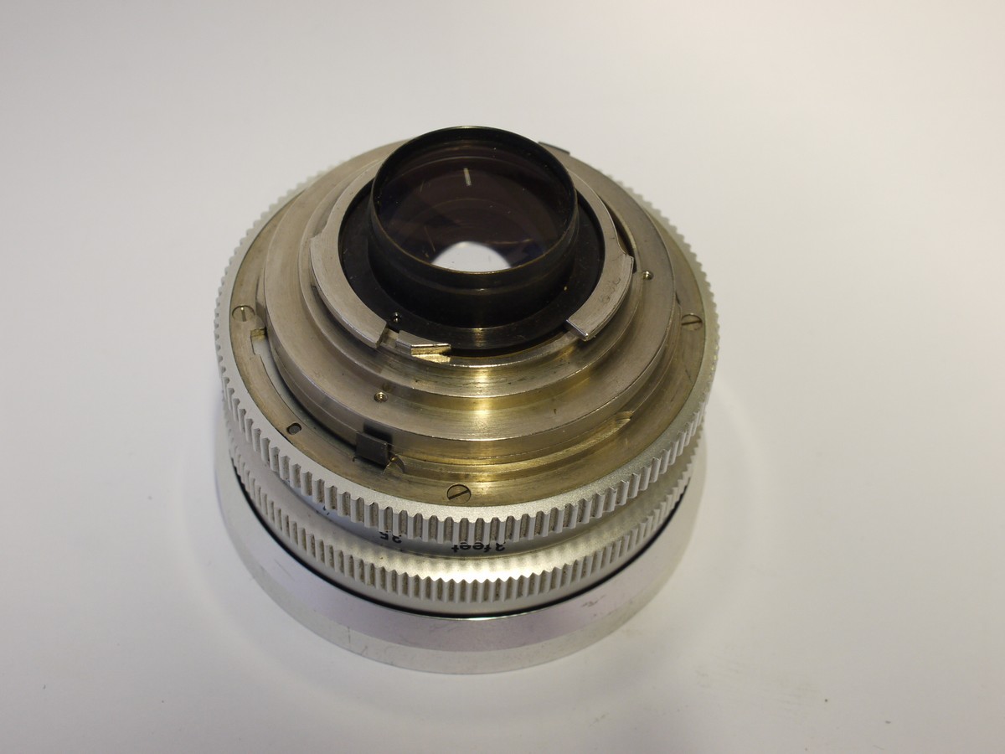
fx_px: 1742
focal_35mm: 60
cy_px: 377
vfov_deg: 24.4
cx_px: 502
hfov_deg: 32.2
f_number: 9
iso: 400
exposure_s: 1/13
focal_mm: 30
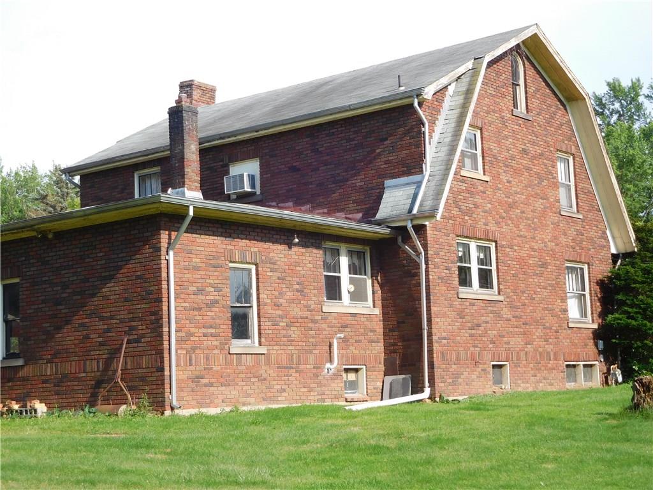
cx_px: 326
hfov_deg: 31.2
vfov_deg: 23.7
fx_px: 1170
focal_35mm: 62
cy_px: 245
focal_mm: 11.1
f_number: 4.4
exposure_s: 1/400
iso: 125
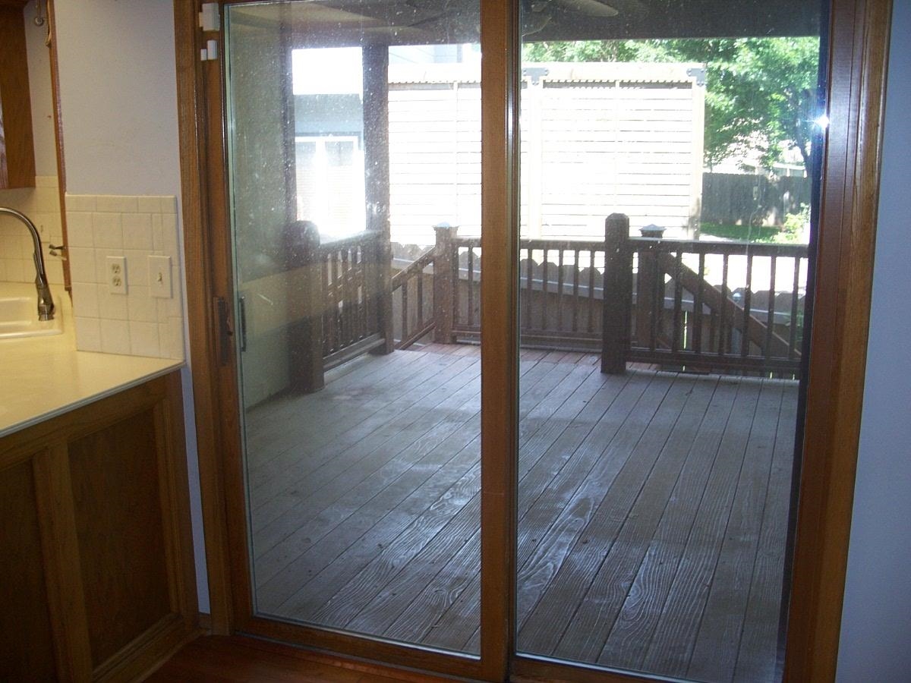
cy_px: 342
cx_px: 456
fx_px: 974
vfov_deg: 38.7
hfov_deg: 50.1
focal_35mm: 37
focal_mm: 7.8
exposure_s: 1/80
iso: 125
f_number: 2.8
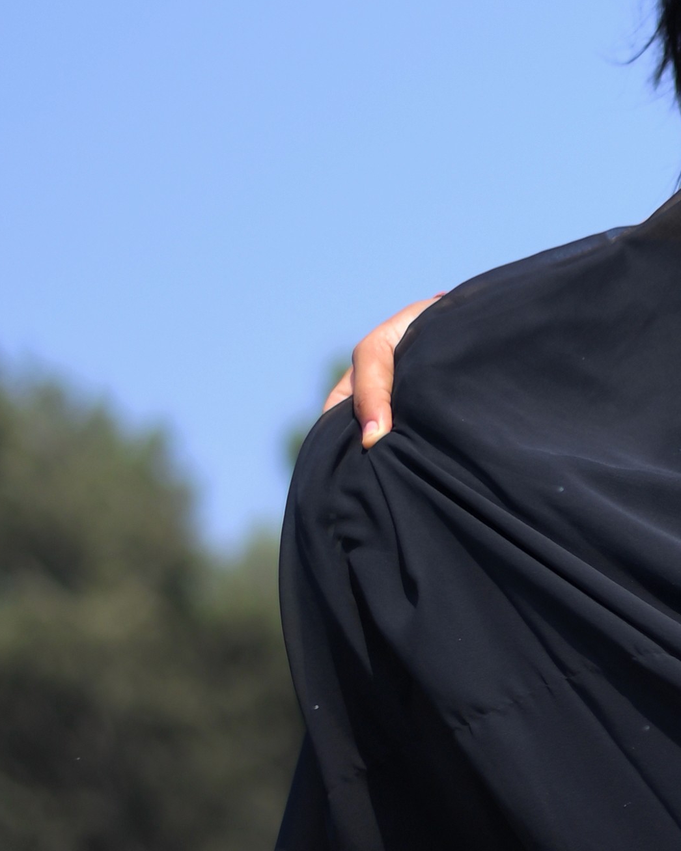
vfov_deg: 8.9
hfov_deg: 6.9
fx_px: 5466
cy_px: 632
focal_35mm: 217
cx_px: 1272
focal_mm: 50
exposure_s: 1/1600
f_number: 1.8
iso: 50
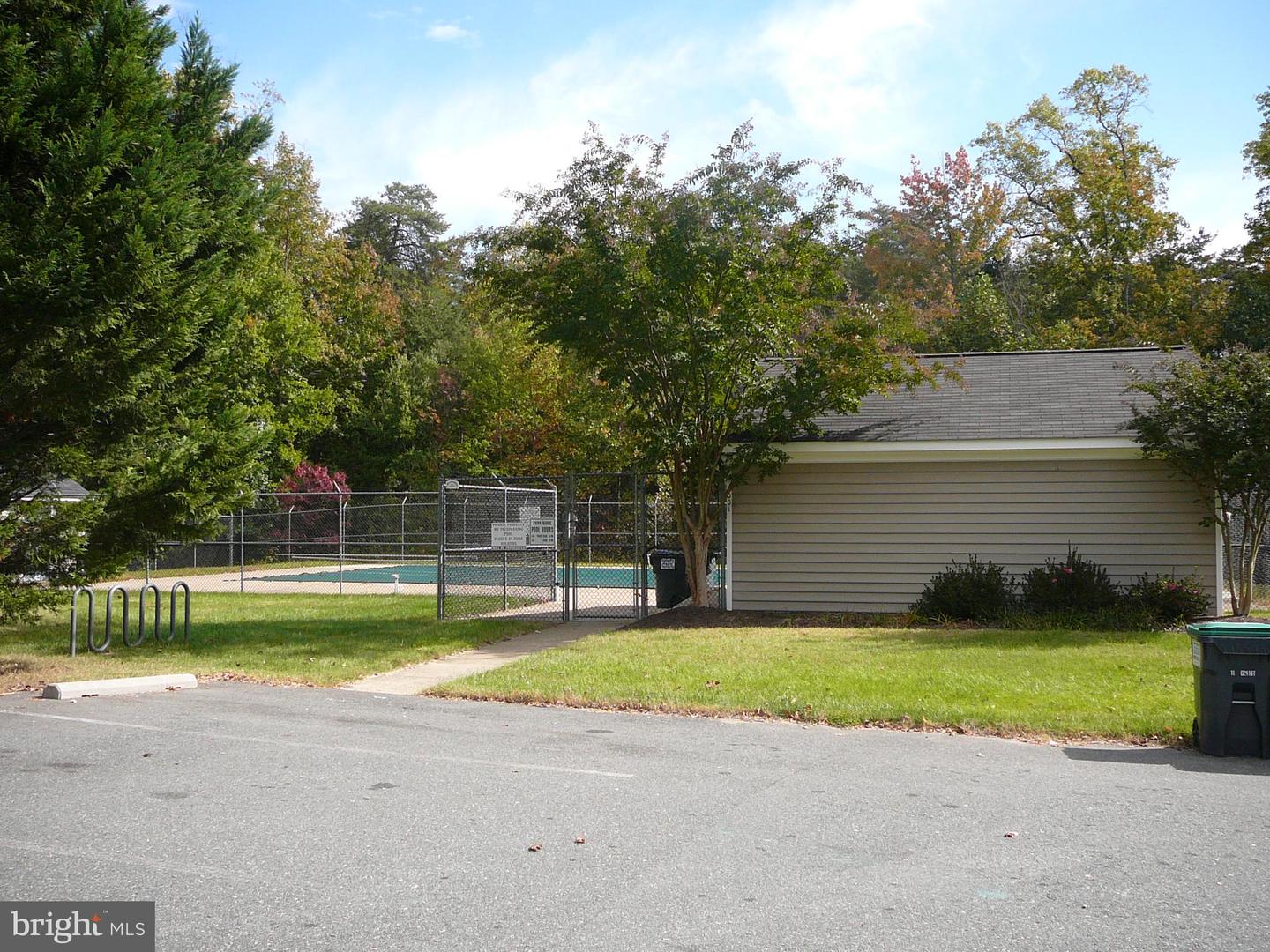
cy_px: 476
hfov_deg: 52.6
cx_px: 635
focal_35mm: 35
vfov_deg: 40.7
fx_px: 1284
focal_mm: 5.2
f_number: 2.8
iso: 80
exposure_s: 1/640
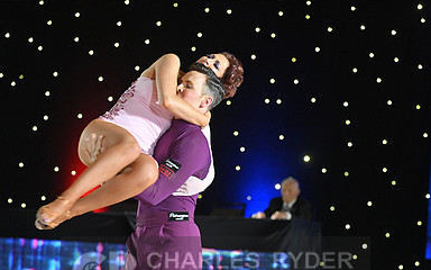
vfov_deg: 6.5
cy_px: 274
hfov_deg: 10.5
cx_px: 216
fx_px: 2349
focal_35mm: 200
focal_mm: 130
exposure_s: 1/250
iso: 2000
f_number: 4
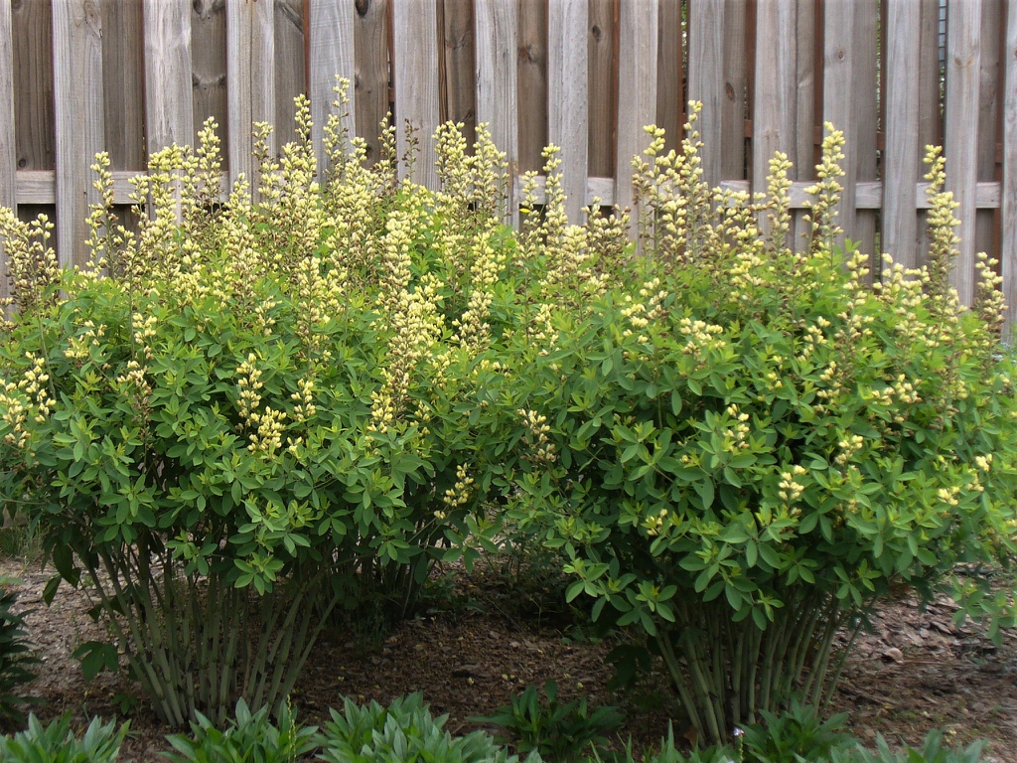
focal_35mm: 74
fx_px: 2174
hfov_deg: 26.3
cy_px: 382
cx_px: 508
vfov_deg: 19.9
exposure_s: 1/250
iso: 80
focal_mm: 8.9
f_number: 3.1
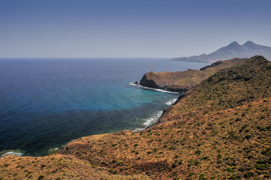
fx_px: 226
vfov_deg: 43.5
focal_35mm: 30
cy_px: 90
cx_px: 136
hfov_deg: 62.0
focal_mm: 20
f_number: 13
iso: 250
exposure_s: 1/100
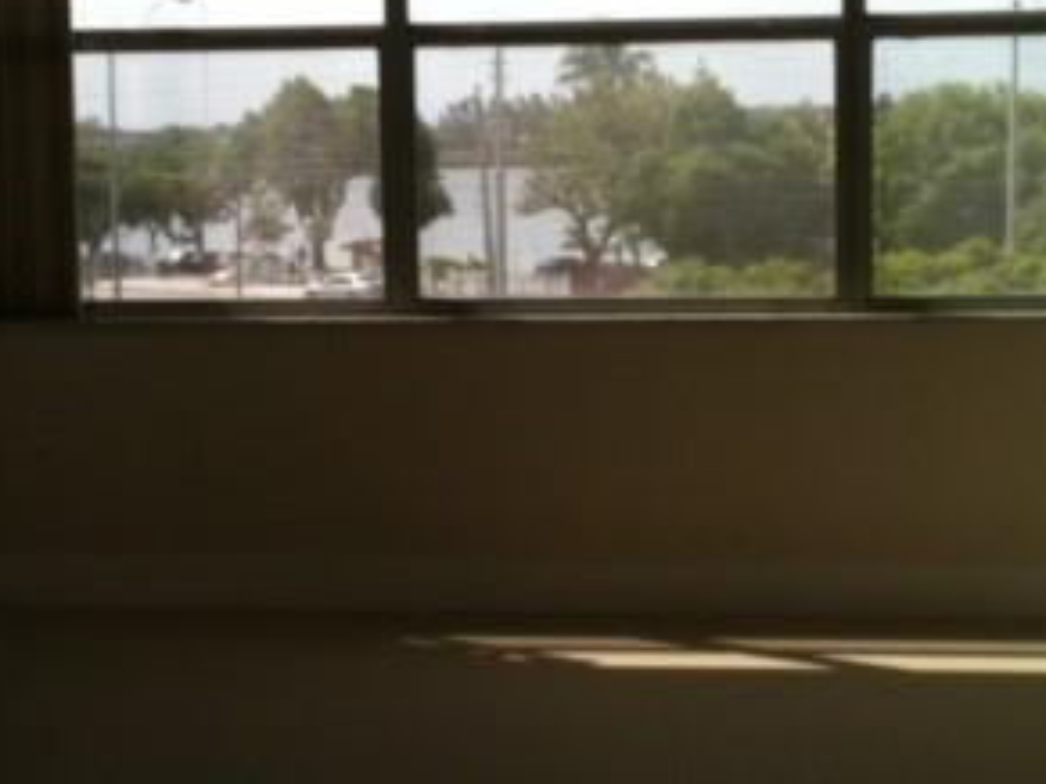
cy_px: 410
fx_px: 2326
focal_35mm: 77
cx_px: 496
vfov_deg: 19.1
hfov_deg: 25.3
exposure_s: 1/985
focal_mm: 3.85
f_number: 2.8
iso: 64
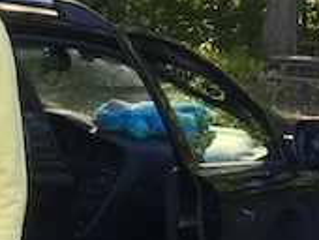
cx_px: -261
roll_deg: -2.9
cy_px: 179
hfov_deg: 13.7
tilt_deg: -6.8
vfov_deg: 11.6
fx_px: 1181
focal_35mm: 128
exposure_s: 1/211
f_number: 2.2
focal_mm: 4.15
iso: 32
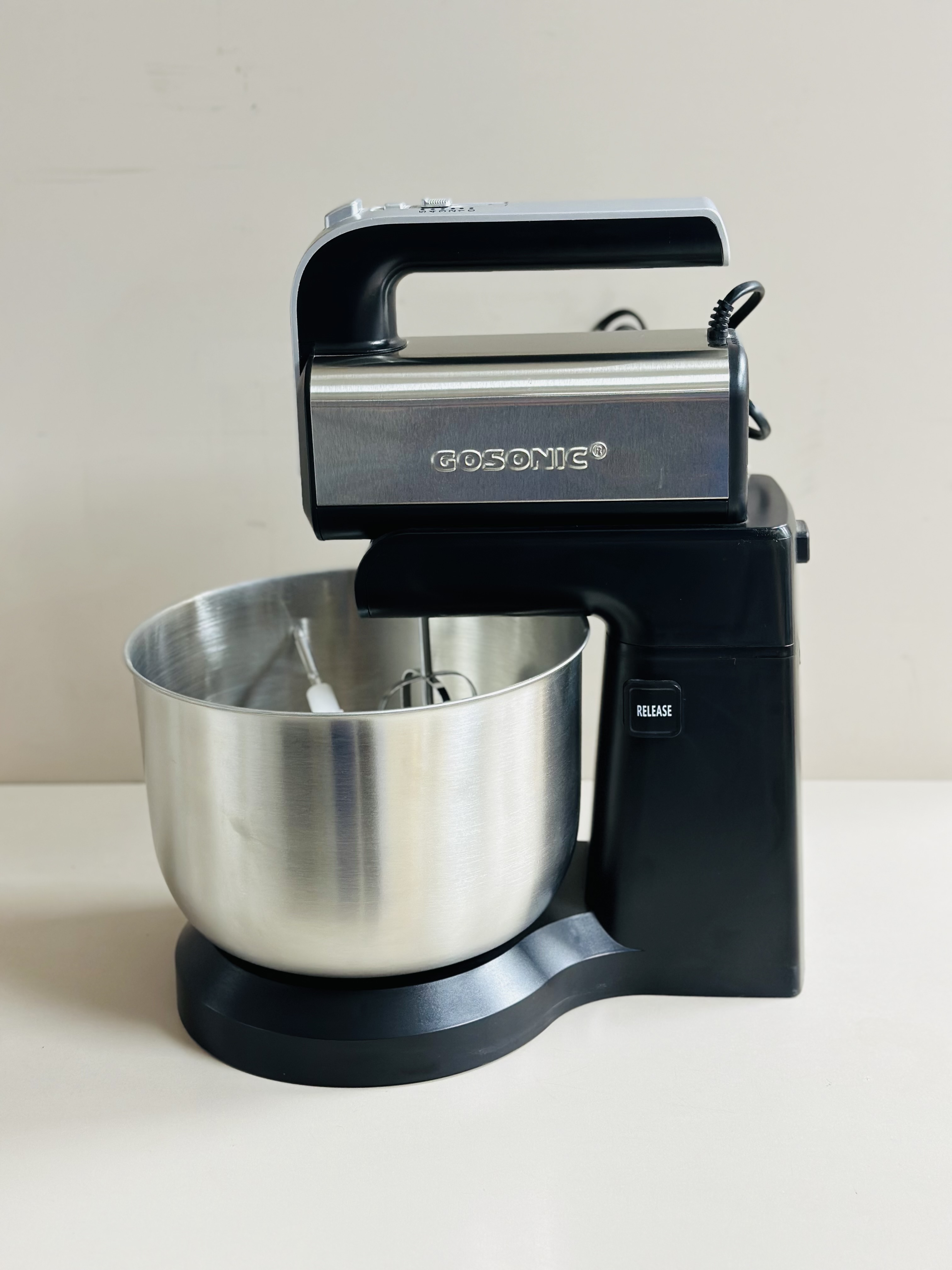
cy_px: 635
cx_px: 476
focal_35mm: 48
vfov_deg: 39.7
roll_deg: +1.3
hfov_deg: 30.3
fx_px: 1760
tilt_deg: -18.5
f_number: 1.78
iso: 125
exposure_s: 1/50
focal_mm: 6.86
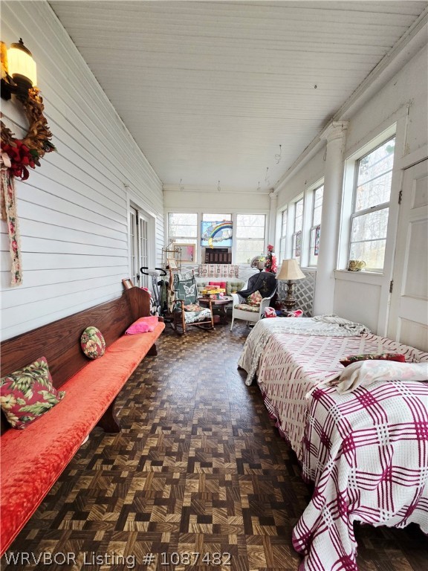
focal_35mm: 13
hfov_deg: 89.9
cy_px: 286
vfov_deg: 106.2
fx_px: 214
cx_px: 214
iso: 80
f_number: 2.2
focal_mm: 2.2
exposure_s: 1/60.2
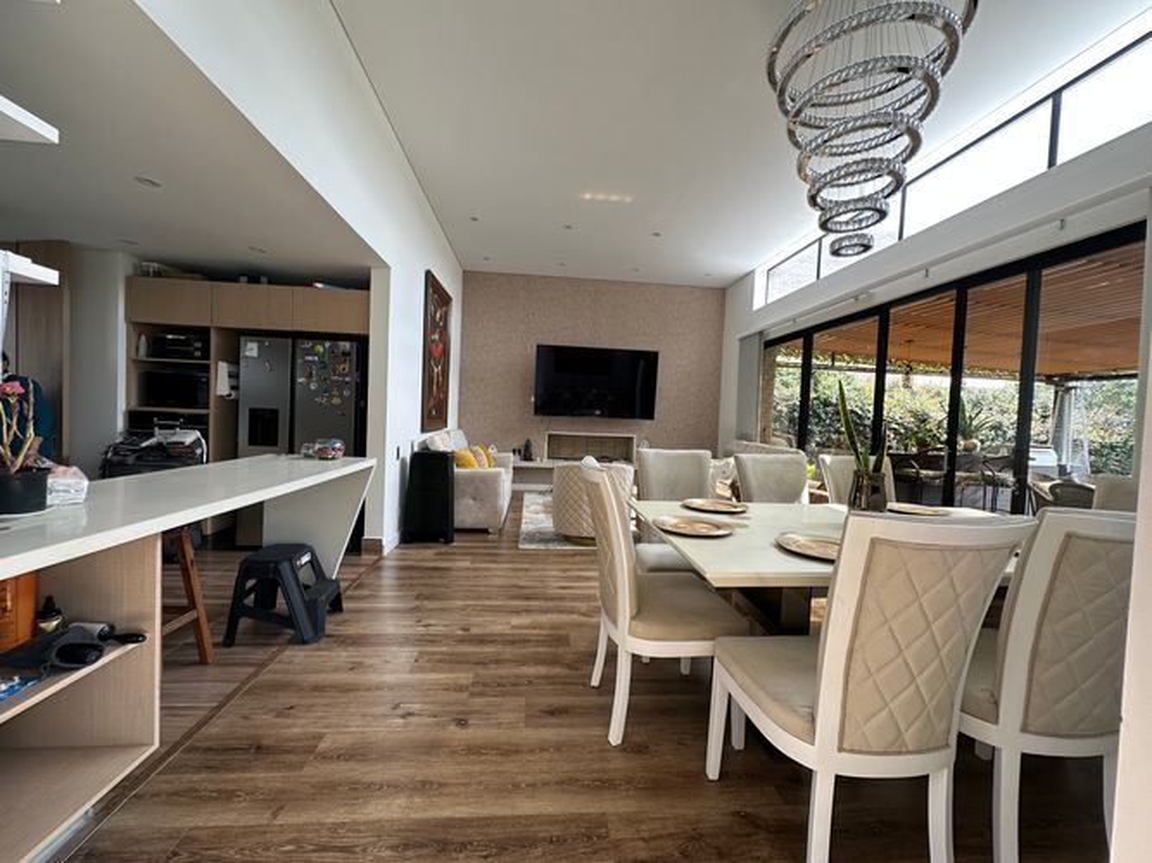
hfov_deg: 102.1
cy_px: 432
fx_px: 466
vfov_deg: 85.7
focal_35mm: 14
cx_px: 576
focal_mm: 2.22
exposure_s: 1/99
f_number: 2.2
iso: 50
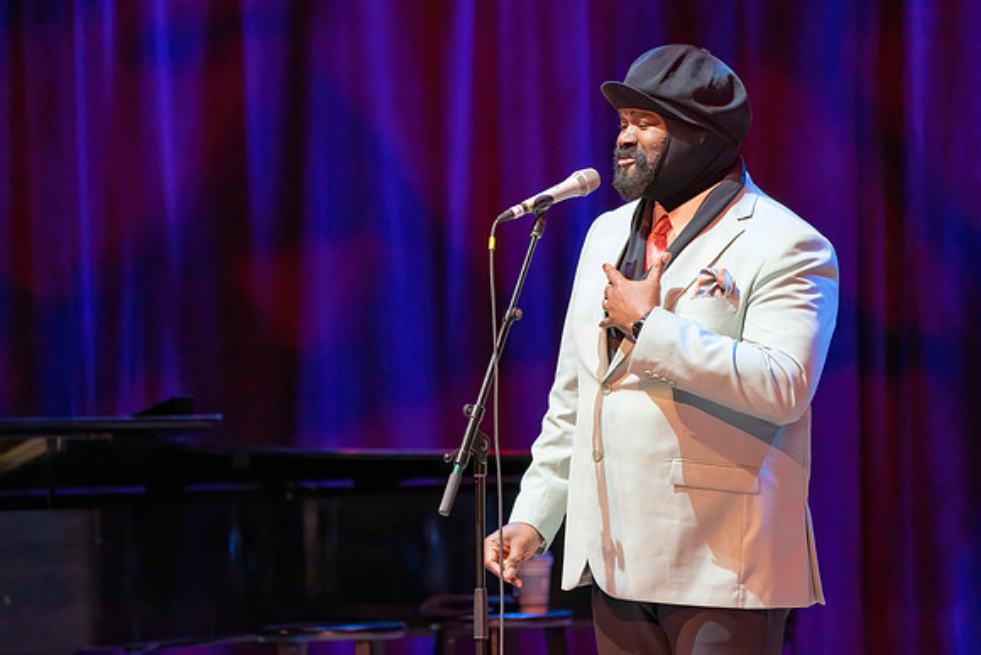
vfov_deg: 3.7
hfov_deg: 5.5
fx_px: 10166
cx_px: 490
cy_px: 328
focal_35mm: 373
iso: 5000
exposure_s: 1/320
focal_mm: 373
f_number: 5.6
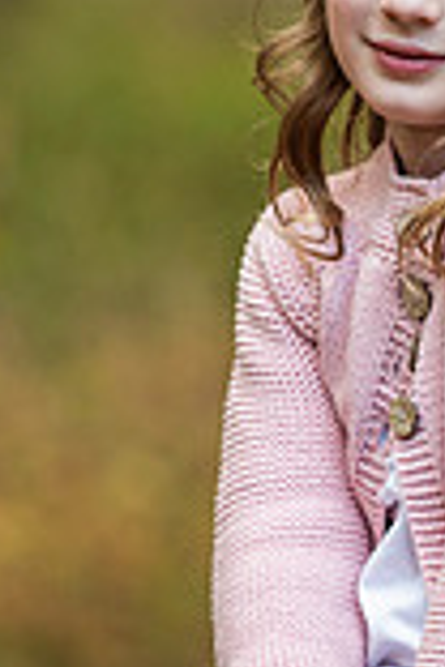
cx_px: 381
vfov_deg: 3.6
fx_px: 10698
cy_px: 398
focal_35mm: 577
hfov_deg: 2.4
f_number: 3.5
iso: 250
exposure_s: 1/160
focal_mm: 200
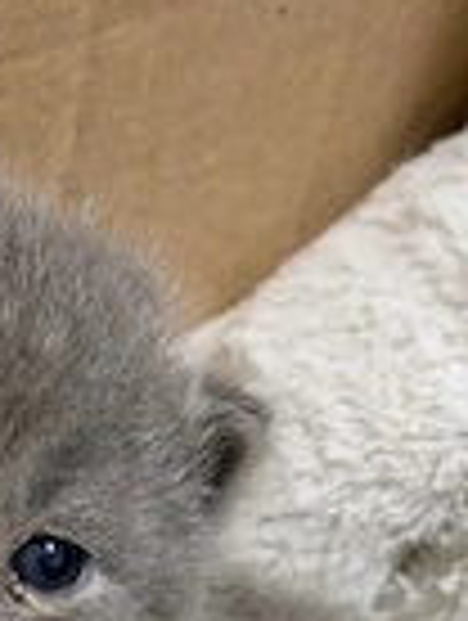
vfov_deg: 13.6
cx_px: -76
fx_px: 2498
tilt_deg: -49.4
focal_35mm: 139
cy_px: 842
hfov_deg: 10.5
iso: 250
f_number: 1.78
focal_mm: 6.76
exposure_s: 1/50
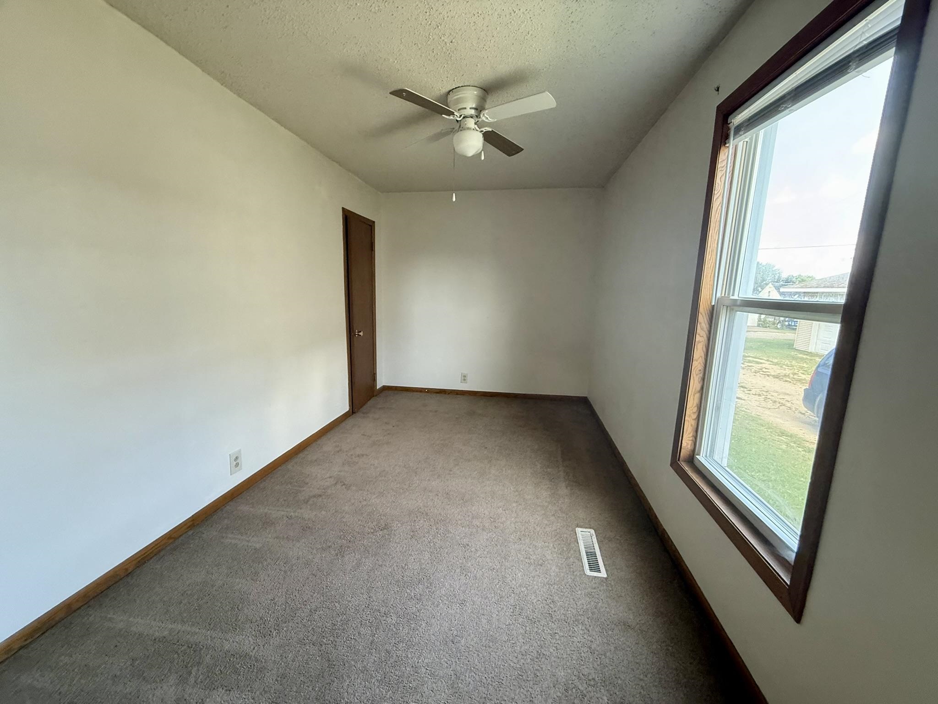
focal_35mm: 14
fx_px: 379
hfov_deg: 102.1
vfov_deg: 85.7
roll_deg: -1.3
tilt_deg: -9.2
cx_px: 469
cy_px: 352
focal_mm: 2.22
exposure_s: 1/78
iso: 320
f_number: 2.2
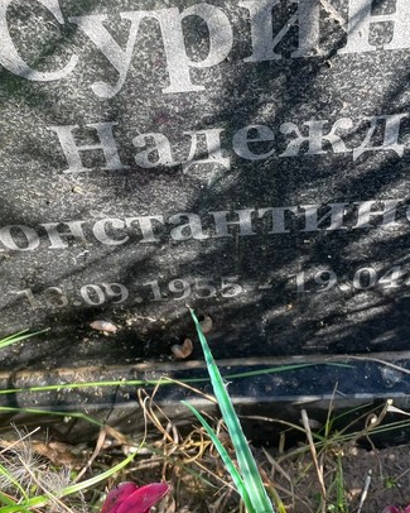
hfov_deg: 30.3
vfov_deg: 37.3
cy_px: 219
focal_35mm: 50
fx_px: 758
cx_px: 201
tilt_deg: -55.6
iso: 32
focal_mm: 4.2
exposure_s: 1/180
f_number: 1.6
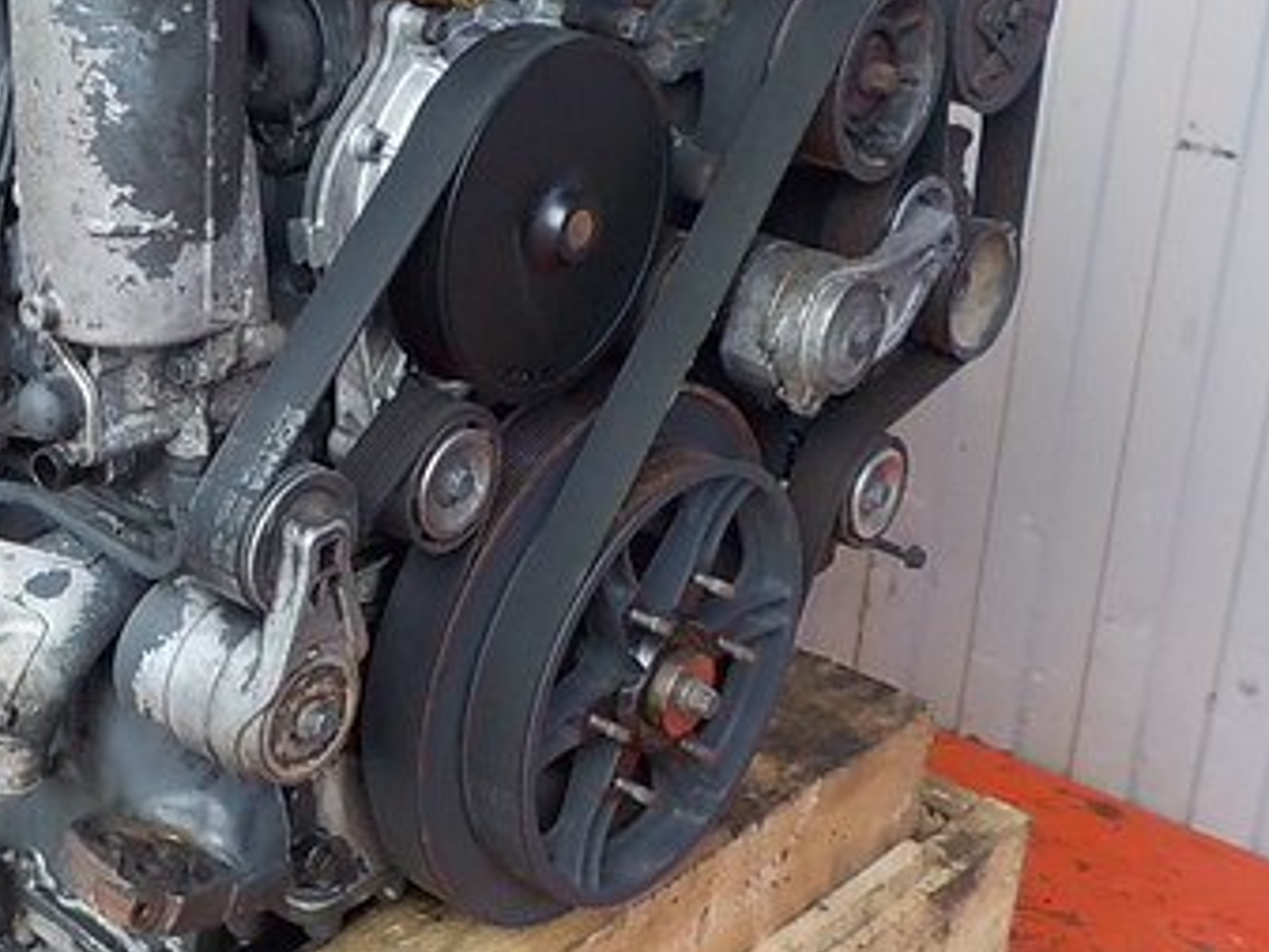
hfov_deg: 32.2
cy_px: 211
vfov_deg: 25.3
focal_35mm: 57
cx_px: 132
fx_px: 2090
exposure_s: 1/30
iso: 220
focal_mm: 4.1
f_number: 3.3
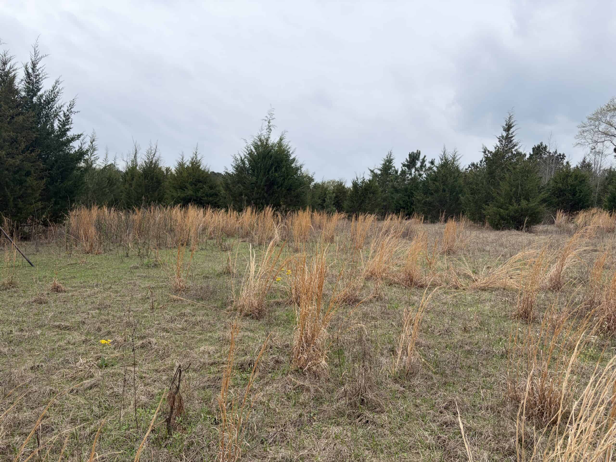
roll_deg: -4.7
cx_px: 308
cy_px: 231
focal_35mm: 26
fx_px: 463
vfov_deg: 53.1
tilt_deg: -4.9
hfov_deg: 67.3
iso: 64
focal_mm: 5.96
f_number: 1.6
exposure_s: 1/1135
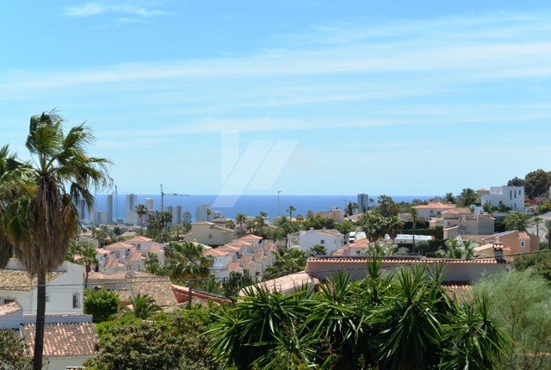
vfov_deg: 18.5
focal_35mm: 74
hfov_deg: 27.3
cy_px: 185
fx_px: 1135
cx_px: 276
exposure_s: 1/500
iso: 140
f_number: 5.6
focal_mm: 27.5
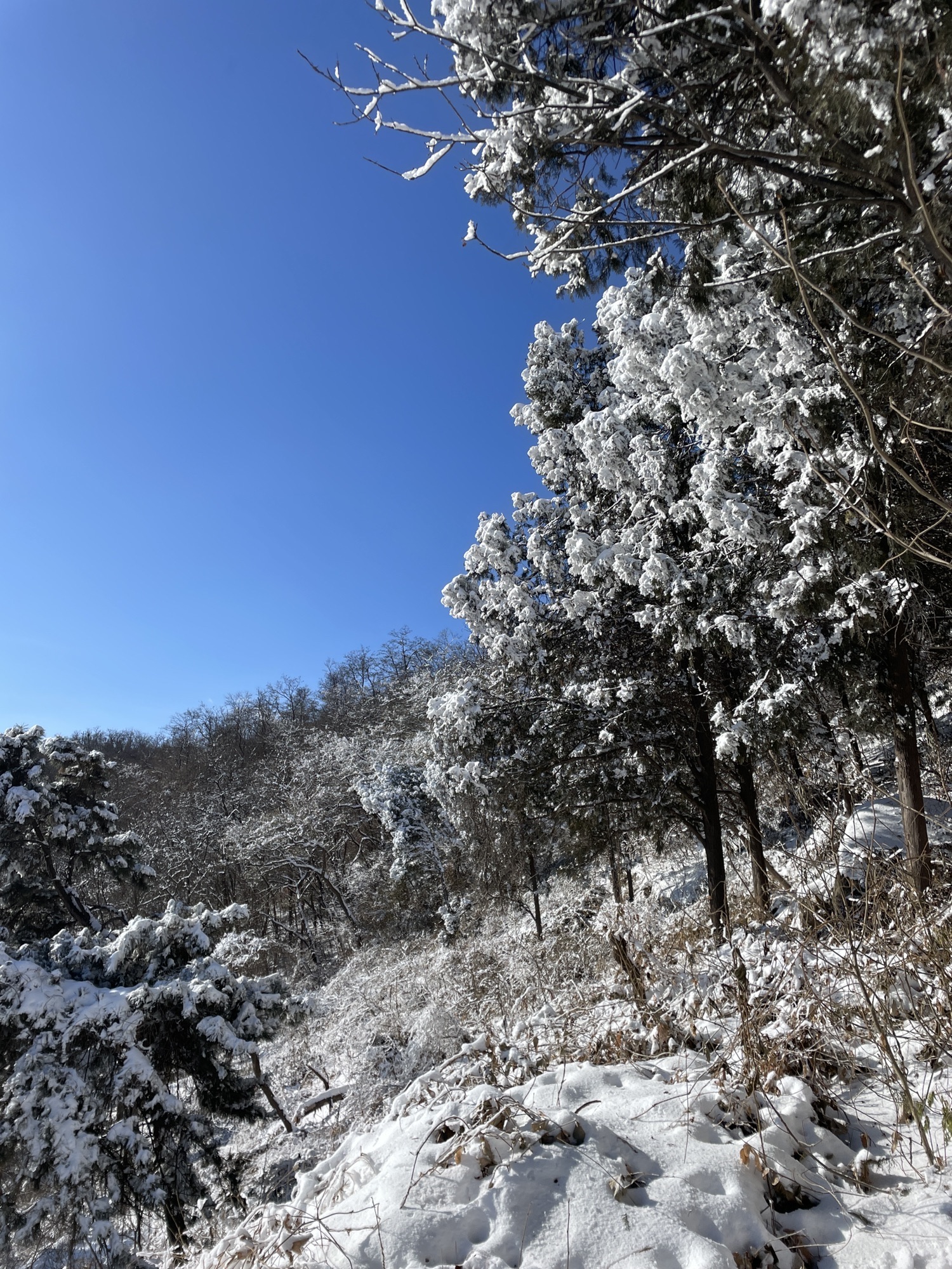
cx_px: 476
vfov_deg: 67.3
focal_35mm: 26
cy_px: 634
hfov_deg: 53.1
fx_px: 953
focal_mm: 4.2
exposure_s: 1/5556
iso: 32
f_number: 1.6
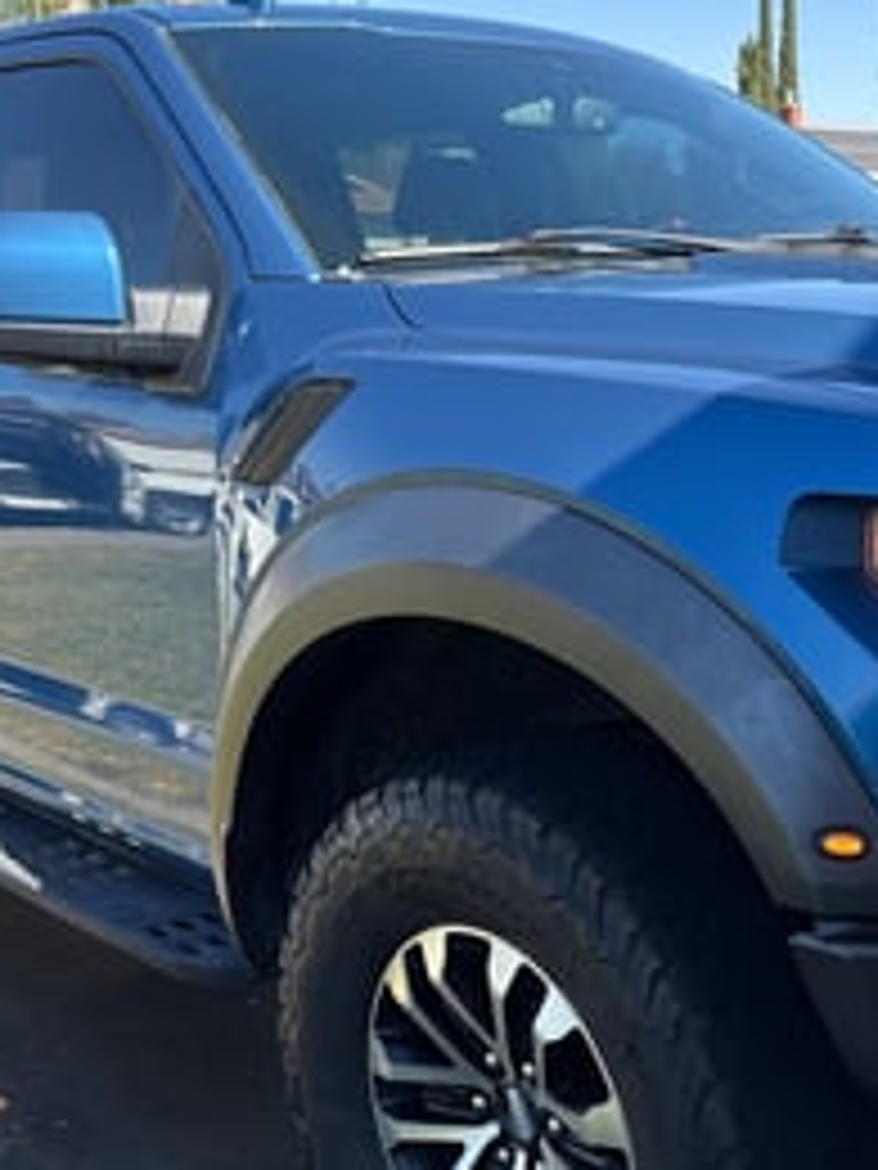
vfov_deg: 39.6
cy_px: 518
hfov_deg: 30.2
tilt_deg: -8.0
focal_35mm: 48
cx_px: 536
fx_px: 1623
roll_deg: +1.2
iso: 50
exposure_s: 1/1155
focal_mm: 5.96
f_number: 1.6
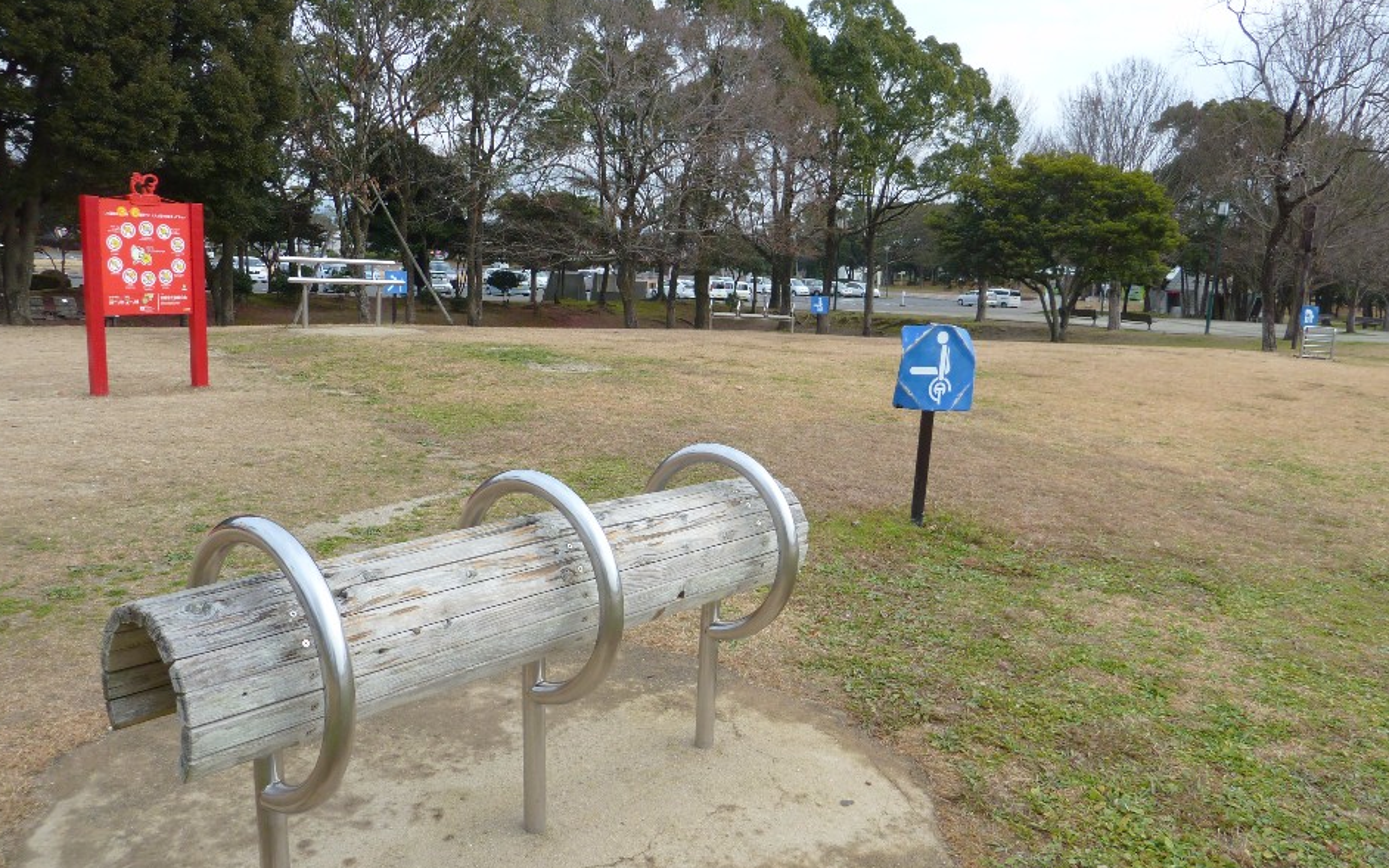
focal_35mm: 27
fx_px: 1022
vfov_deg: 46.0
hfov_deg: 68.4
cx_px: 687
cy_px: 463
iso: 80
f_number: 3.3
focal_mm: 4.1
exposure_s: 1/320
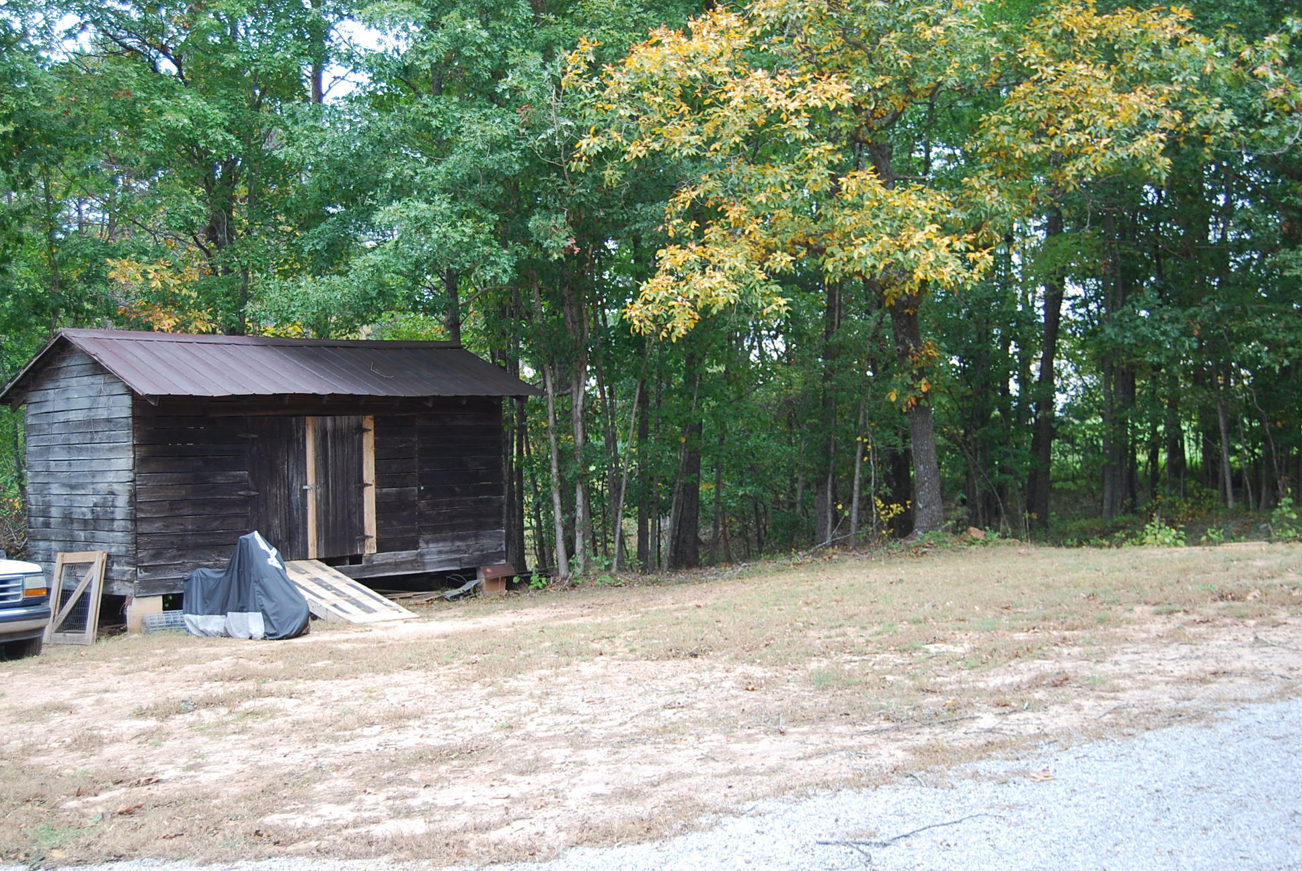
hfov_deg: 43.6
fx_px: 1629
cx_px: 651
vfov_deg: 29.9
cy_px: 436
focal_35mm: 45
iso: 200
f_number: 4.2
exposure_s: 1/60
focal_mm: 30
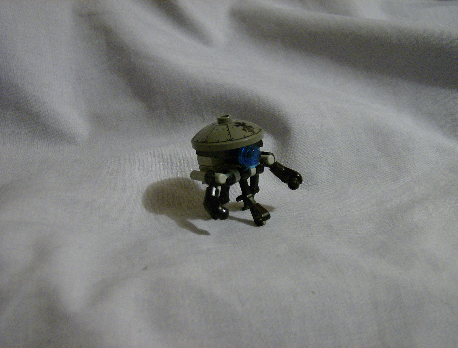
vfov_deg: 31.8
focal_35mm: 46
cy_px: 174
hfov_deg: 41.1
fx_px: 612
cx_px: 229
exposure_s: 1/11.5
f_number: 3.1
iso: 200
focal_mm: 7.7
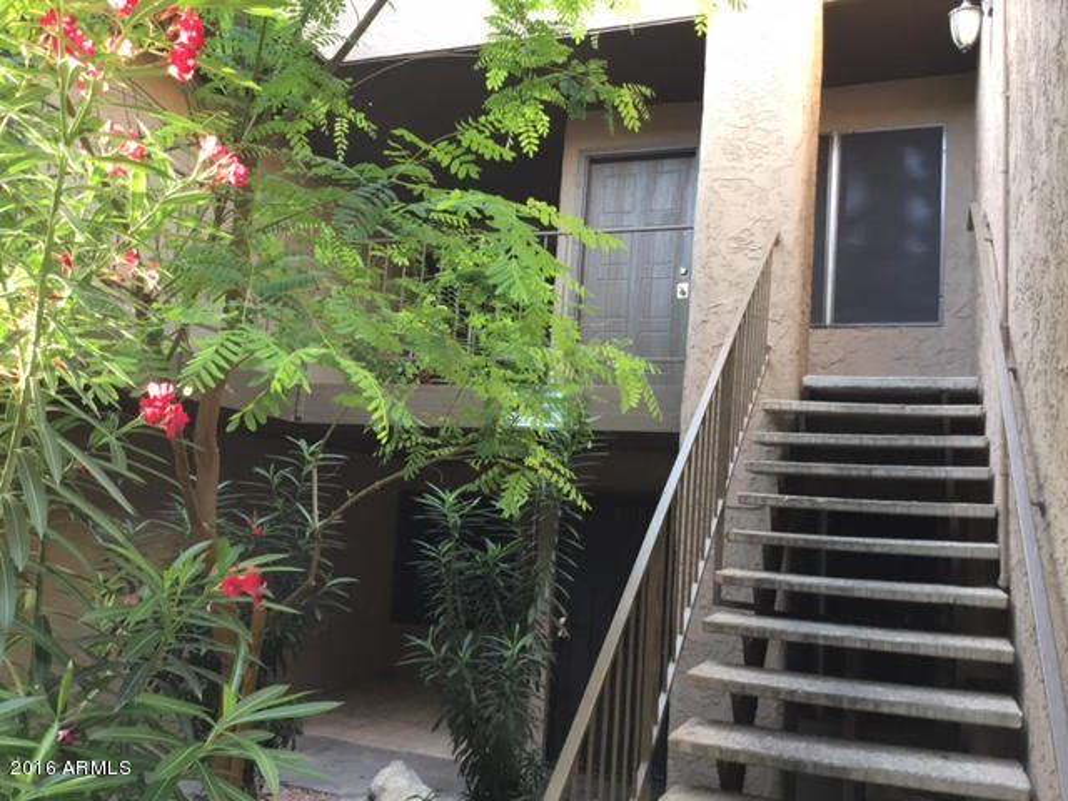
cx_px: 534
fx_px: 956
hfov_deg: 58.4
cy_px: 400
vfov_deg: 45.4
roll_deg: -3.8
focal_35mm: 31
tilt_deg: +6.9
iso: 50
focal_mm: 3.3
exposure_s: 1/30
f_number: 2.4
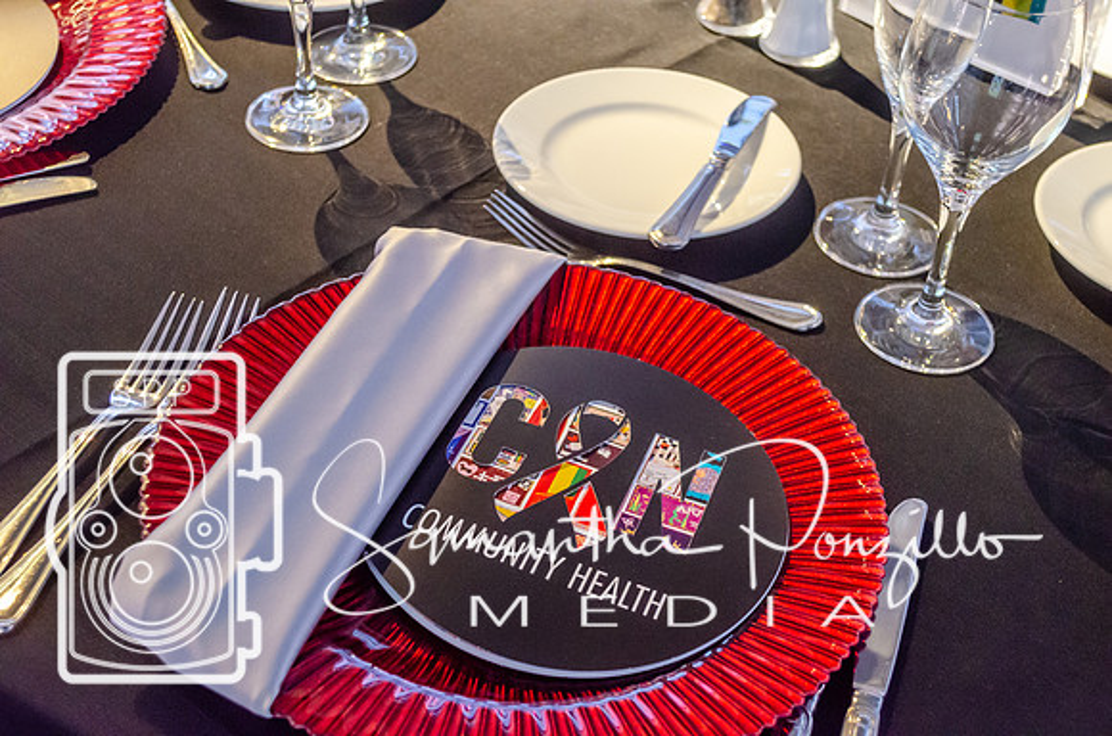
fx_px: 1618
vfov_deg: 25.6
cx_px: 556
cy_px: 368
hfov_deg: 37.9
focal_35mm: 52
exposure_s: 1/13
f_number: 5
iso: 3200
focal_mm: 35
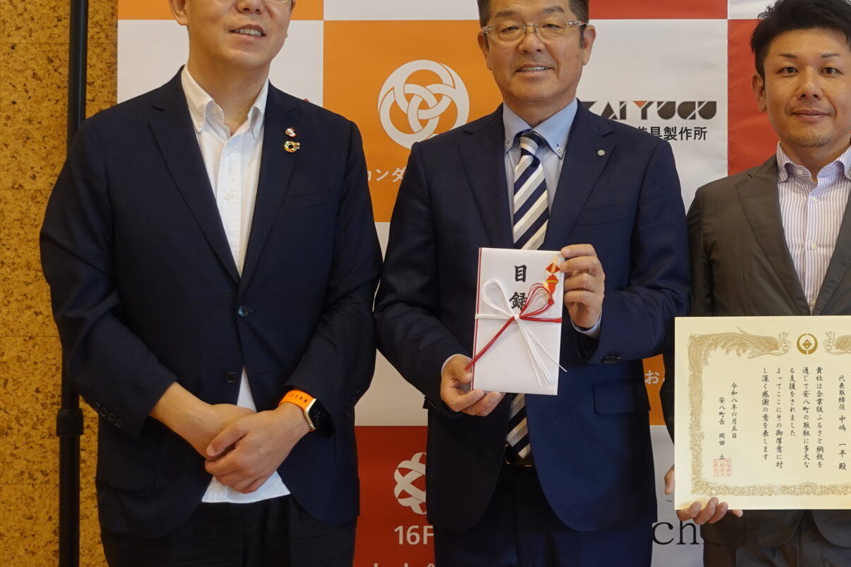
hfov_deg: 26.4
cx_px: 766
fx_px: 1749
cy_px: 139
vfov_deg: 18.3
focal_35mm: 74
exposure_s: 1/40
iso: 250
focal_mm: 13.58
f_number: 2.8
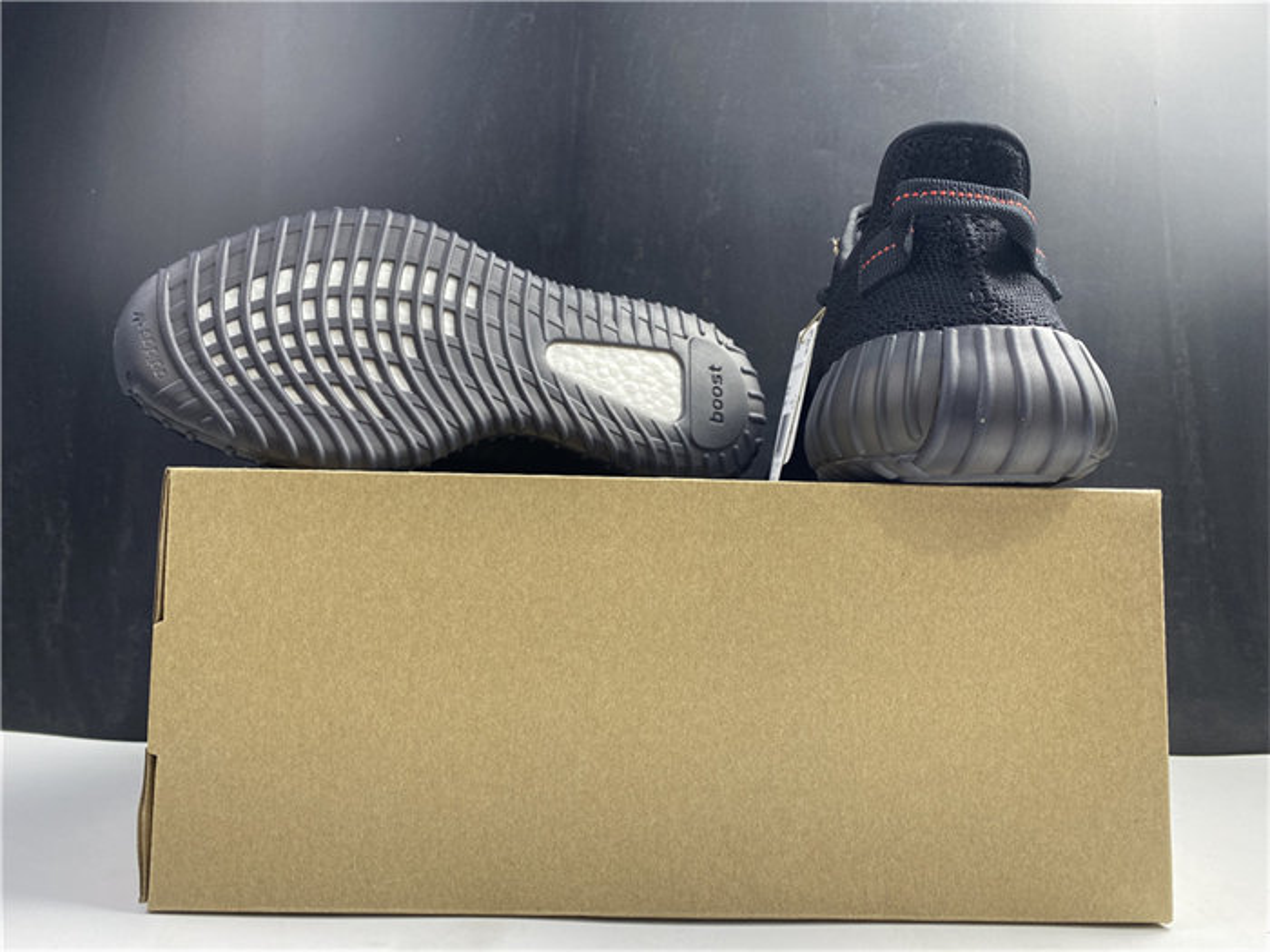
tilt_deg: +6.5
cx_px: 635
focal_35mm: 26
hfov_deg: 67.3
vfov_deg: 53.1
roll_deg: -0.1
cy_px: 476
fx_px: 954
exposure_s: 1/50
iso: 80
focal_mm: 4.25
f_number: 1.8
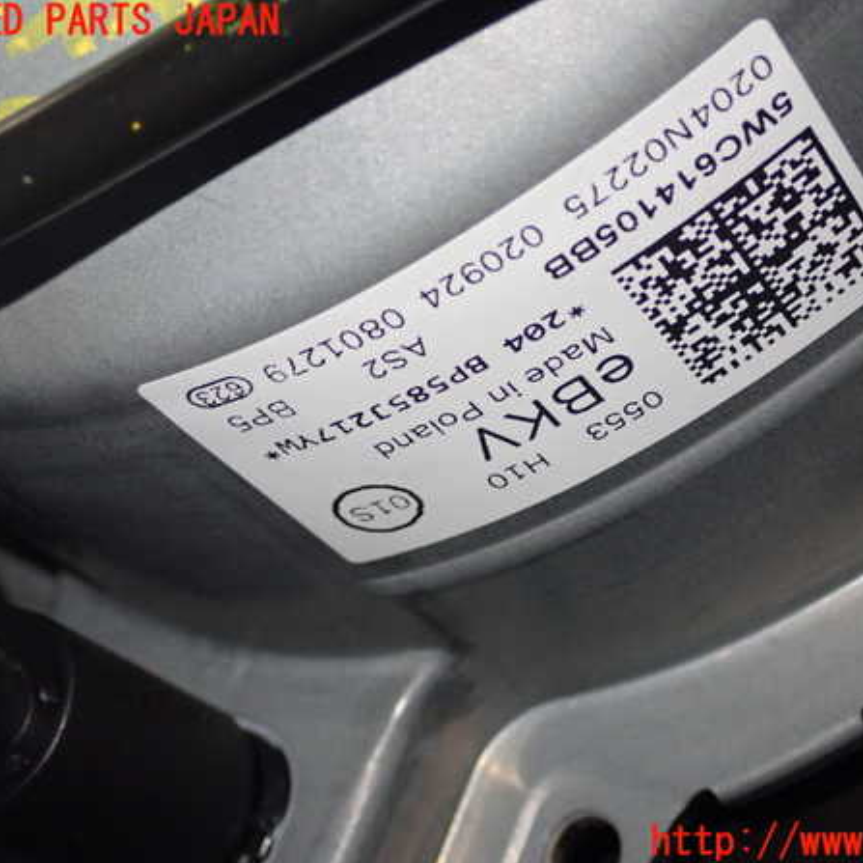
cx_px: 508
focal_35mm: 64
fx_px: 1805
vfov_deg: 26.9
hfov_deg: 26.8
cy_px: 432
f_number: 3.3
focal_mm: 9.65
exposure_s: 1/50
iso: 500
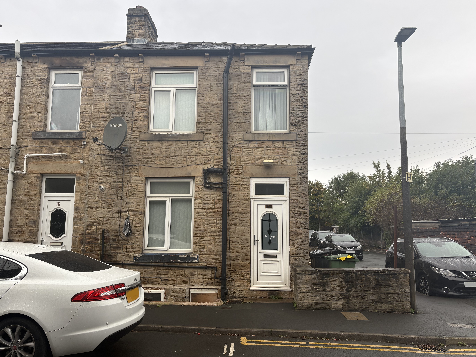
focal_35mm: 27
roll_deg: +0.0
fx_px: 371
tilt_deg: +8.4
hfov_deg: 65.3
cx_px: 231
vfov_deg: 51.4
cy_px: 177
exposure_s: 1/122
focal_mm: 5.96
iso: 40
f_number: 1.6
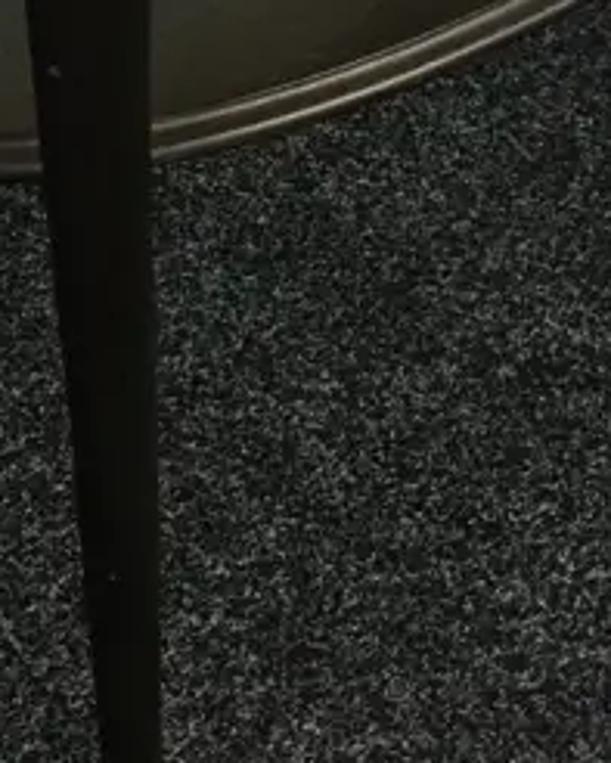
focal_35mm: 118
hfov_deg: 13.0
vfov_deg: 15.2
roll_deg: -2.5
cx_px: 146
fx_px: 2666
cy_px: -347
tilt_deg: -33.6
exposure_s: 1/17
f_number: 2.2
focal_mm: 4.15
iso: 64
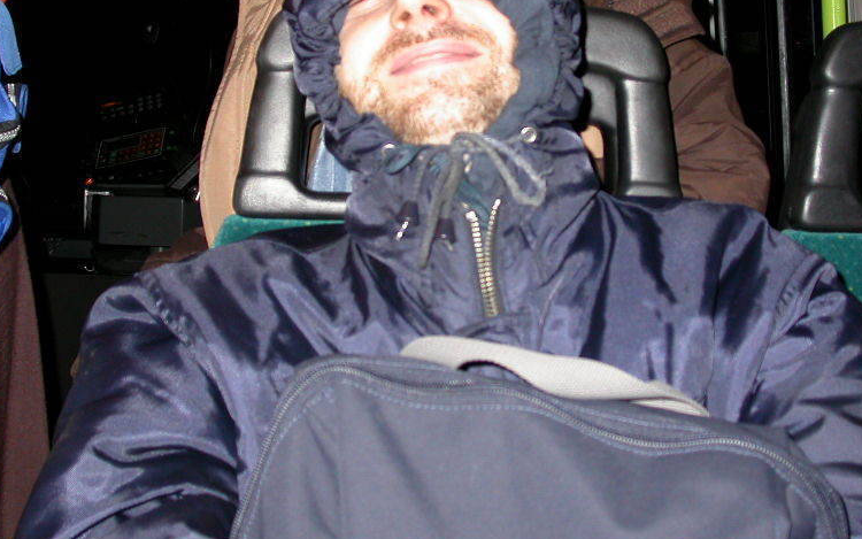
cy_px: 169
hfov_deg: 36.9
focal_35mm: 55
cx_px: 445
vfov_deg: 23.4
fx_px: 1292
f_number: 2.6
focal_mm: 7.85
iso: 100
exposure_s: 1/60
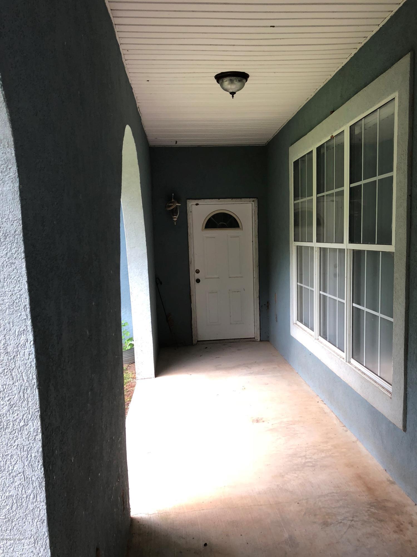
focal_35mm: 28
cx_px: 208
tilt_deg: -7.7
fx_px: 450
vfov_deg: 63.5
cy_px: 278
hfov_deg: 49.7
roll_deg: +1.7
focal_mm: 3.99
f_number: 1.8
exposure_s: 1/120
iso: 50
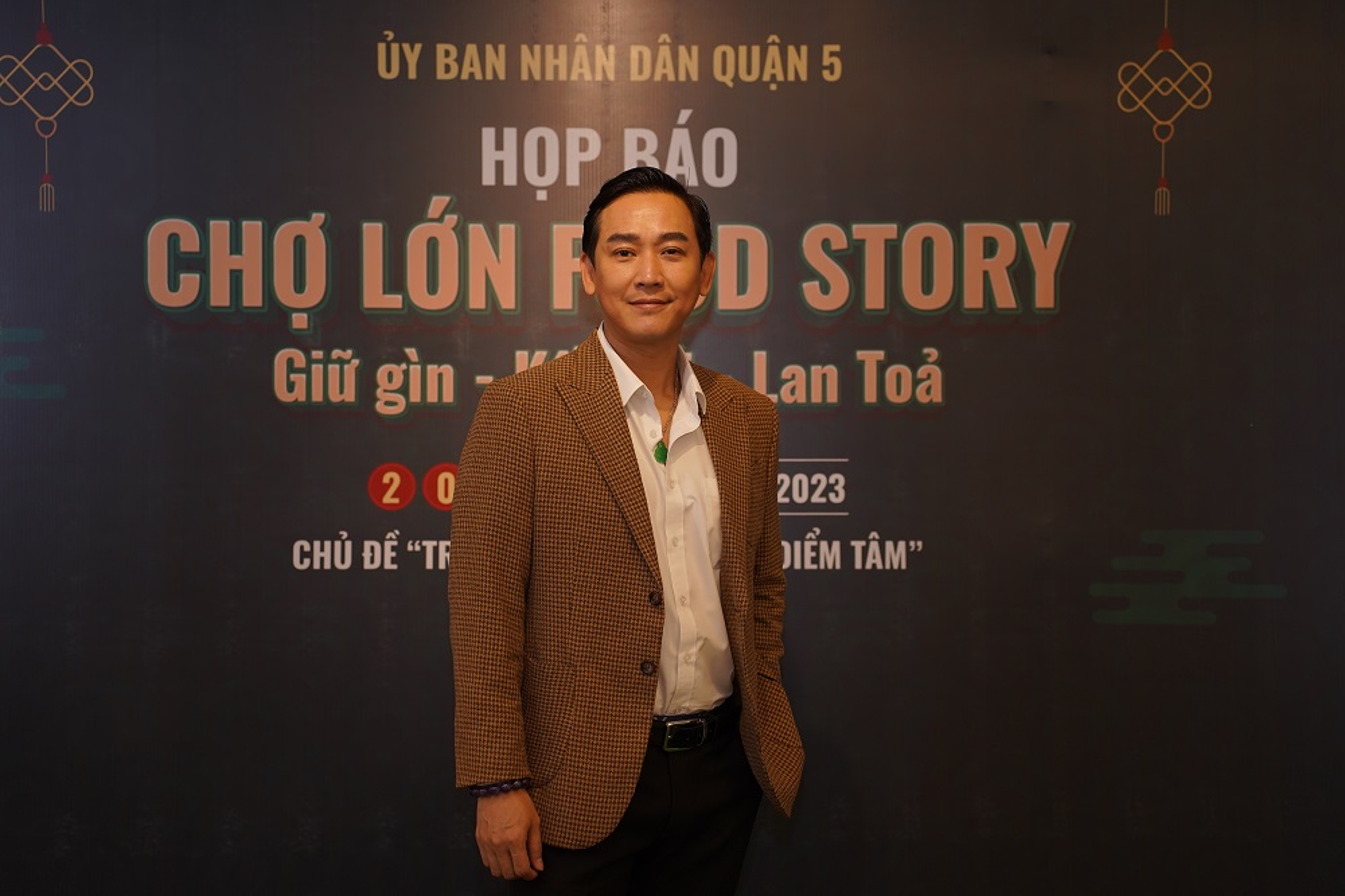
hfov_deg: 31.9
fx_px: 2353
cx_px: 672
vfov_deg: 21.6
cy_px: 448
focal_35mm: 63
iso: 800
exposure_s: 1/125
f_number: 3.2
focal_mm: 63
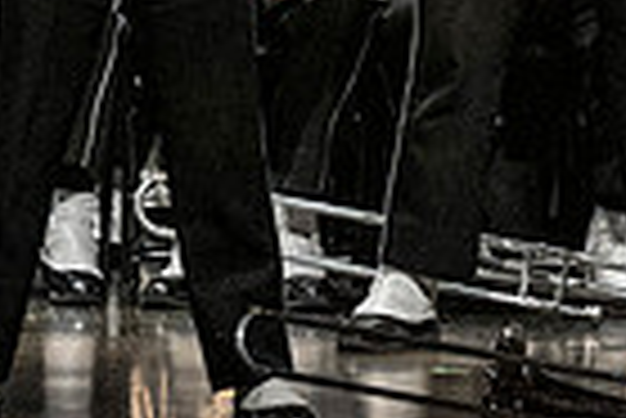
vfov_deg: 1.5
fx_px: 15736
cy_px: -328
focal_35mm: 904
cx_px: -212
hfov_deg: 2.3
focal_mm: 145
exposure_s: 1/500
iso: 4000
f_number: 4
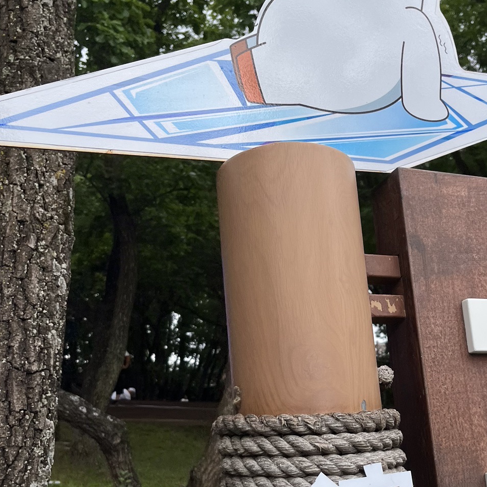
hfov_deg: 34.9
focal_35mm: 48
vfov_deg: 34.7
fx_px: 764
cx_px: 342
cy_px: 358
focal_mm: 5.1
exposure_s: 1/1028
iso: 50
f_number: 1.6
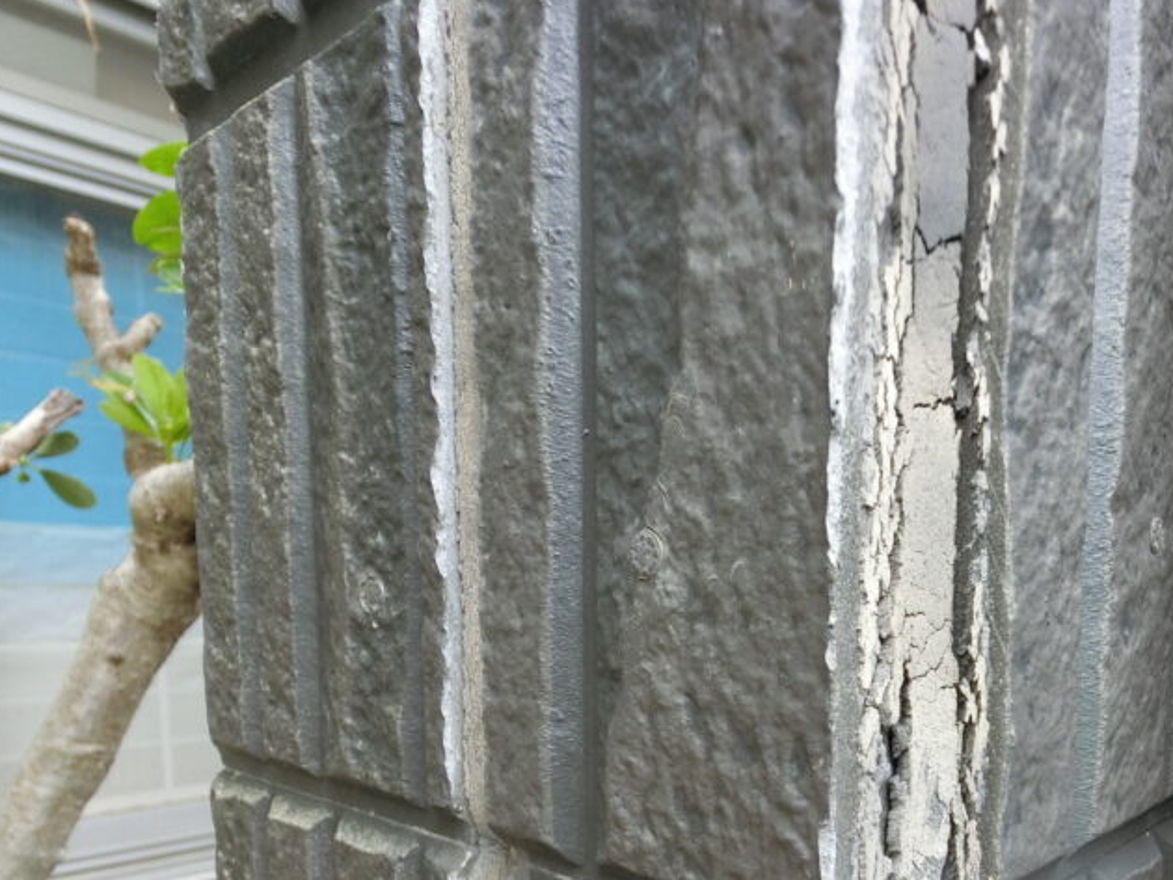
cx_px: 836
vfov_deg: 50.2
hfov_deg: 64.4
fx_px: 881
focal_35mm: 26
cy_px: 690
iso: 100
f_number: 2.8
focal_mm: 2.87
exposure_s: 1/125
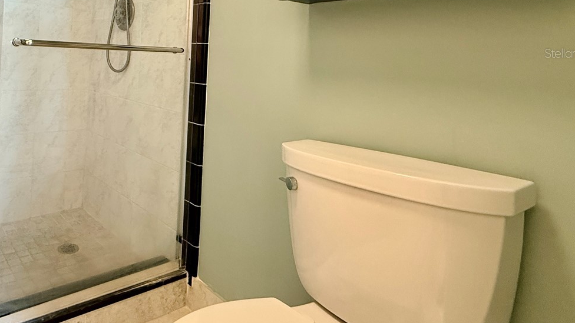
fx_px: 381
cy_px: 53
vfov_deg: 43.3
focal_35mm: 25
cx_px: 129
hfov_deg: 68.2
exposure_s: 1/60
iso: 400
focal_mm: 2.22
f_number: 2.2
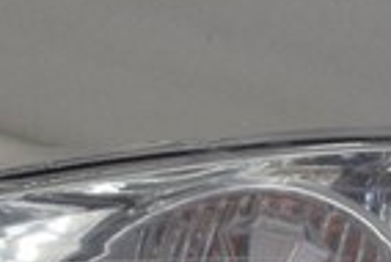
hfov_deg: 15.0
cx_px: 22
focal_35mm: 135
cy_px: 484
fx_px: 1468
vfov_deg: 9.6
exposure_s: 1/125
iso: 200
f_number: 5.6
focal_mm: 20
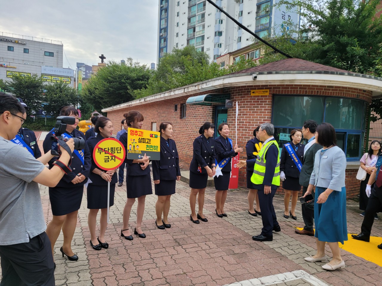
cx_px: 191
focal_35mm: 26
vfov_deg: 53.1
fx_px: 287
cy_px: 143
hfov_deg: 67.3
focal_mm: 5.4
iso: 40
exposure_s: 1/599
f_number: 1.8
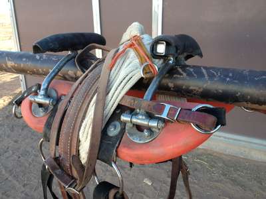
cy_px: 100
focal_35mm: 35
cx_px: 133
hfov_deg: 52.6
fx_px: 269
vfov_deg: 40.7
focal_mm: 4.28
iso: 64
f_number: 2.4
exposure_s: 1/141
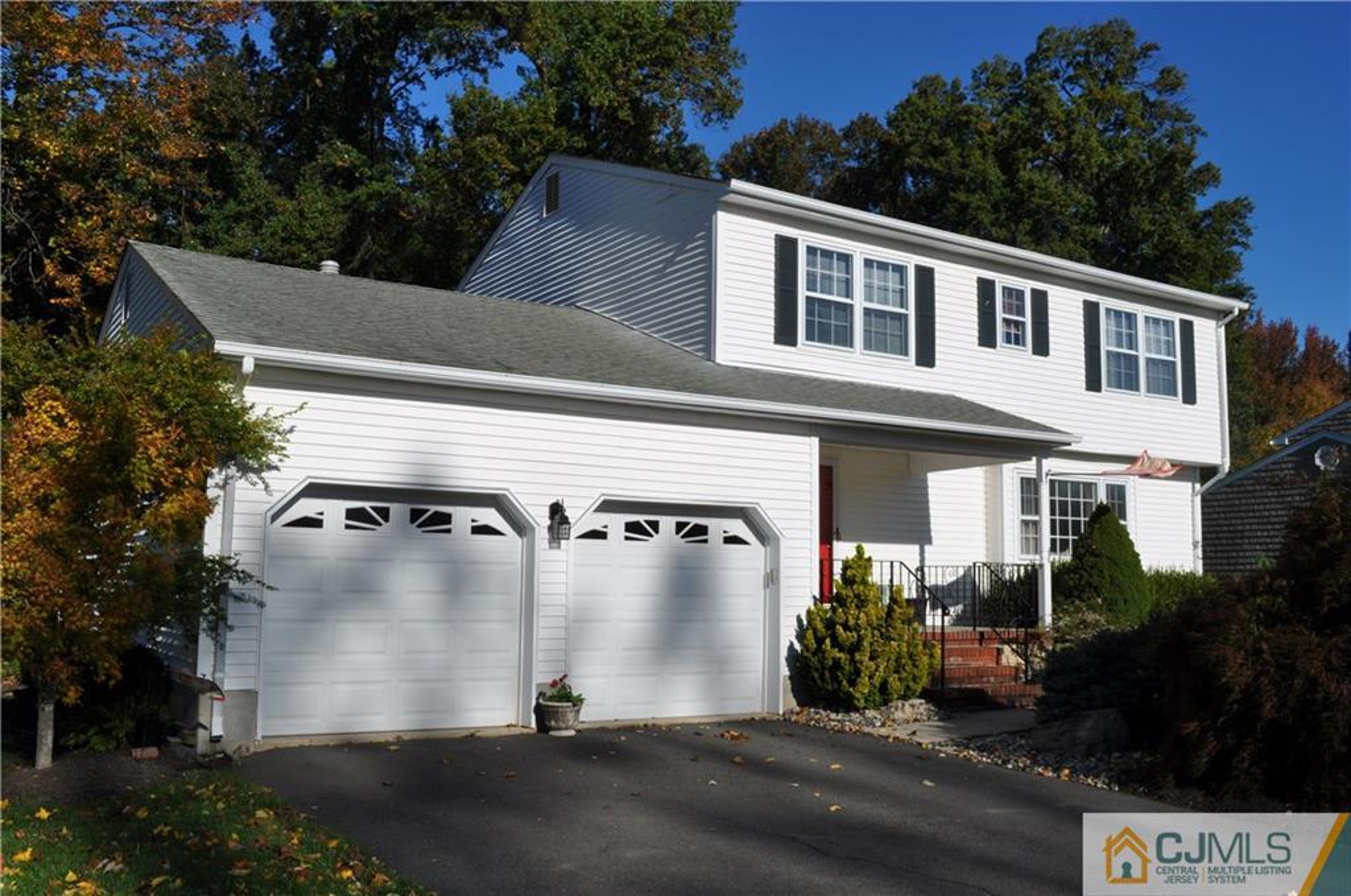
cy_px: 448
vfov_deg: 39.8
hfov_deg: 57.3
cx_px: 676
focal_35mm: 33
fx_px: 1236
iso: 200
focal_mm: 22
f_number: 16
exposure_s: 1/250
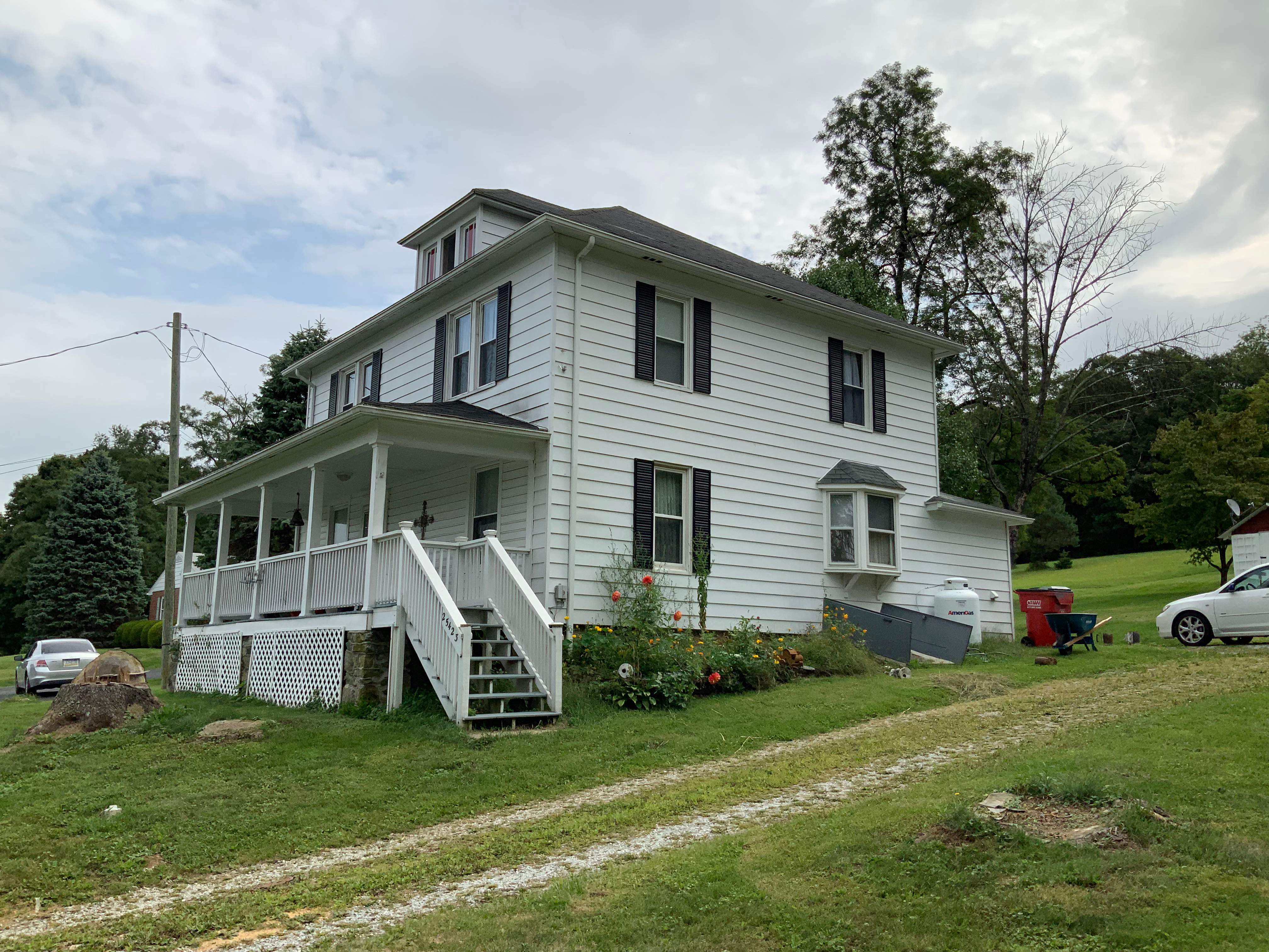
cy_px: 476
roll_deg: -0.7
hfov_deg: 61.7
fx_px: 1063
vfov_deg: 48.2
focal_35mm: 29
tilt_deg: +10.2
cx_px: 634
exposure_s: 1/2427
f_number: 1.8
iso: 16
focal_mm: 3
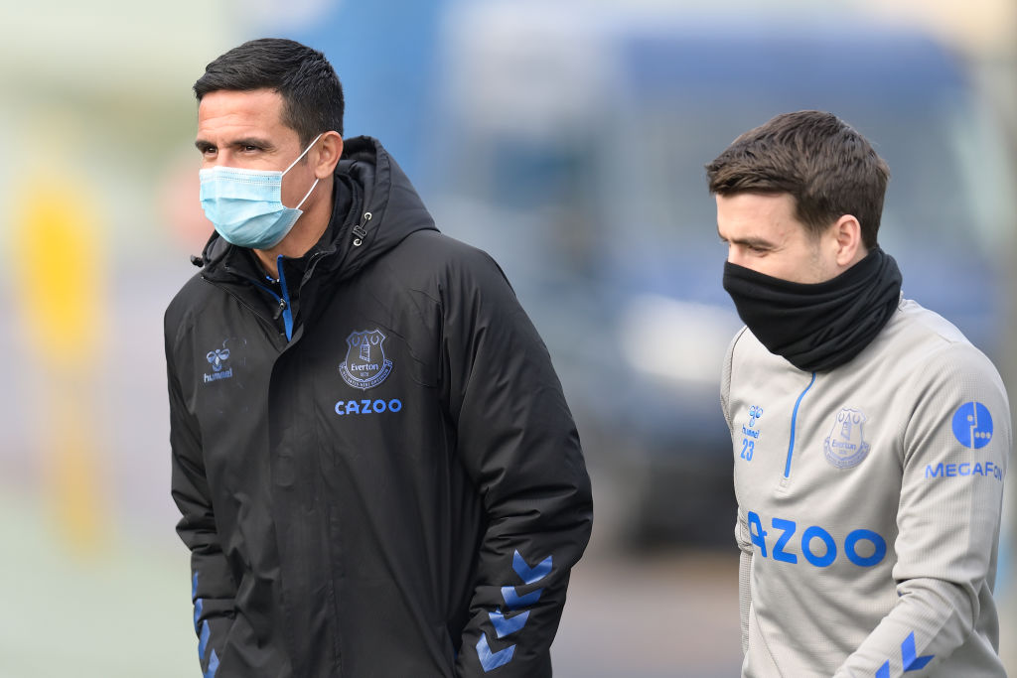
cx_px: 508
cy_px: 339
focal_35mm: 400
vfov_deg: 3.4
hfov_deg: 5.2
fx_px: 11301
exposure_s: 1/1000
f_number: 2.8
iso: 400
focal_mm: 400
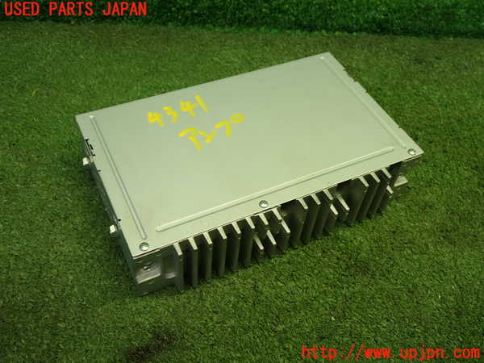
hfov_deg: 51.4
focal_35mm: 36
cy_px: 182
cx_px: 242
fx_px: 503
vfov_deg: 39.7
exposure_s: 1/50
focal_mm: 6.37
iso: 200
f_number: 2.5
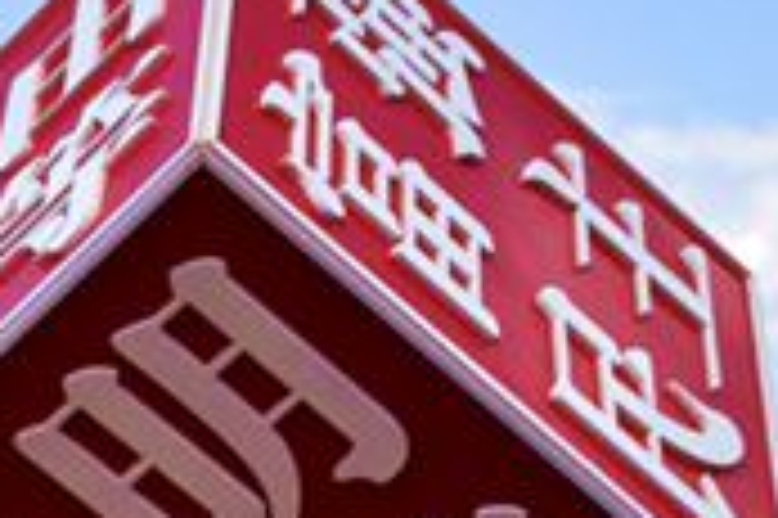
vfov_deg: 7.3
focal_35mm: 187
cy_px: 525
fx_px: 4044
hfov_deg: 11.0
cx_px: 211
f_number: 9
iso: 200
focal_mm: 27
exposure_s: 1/320
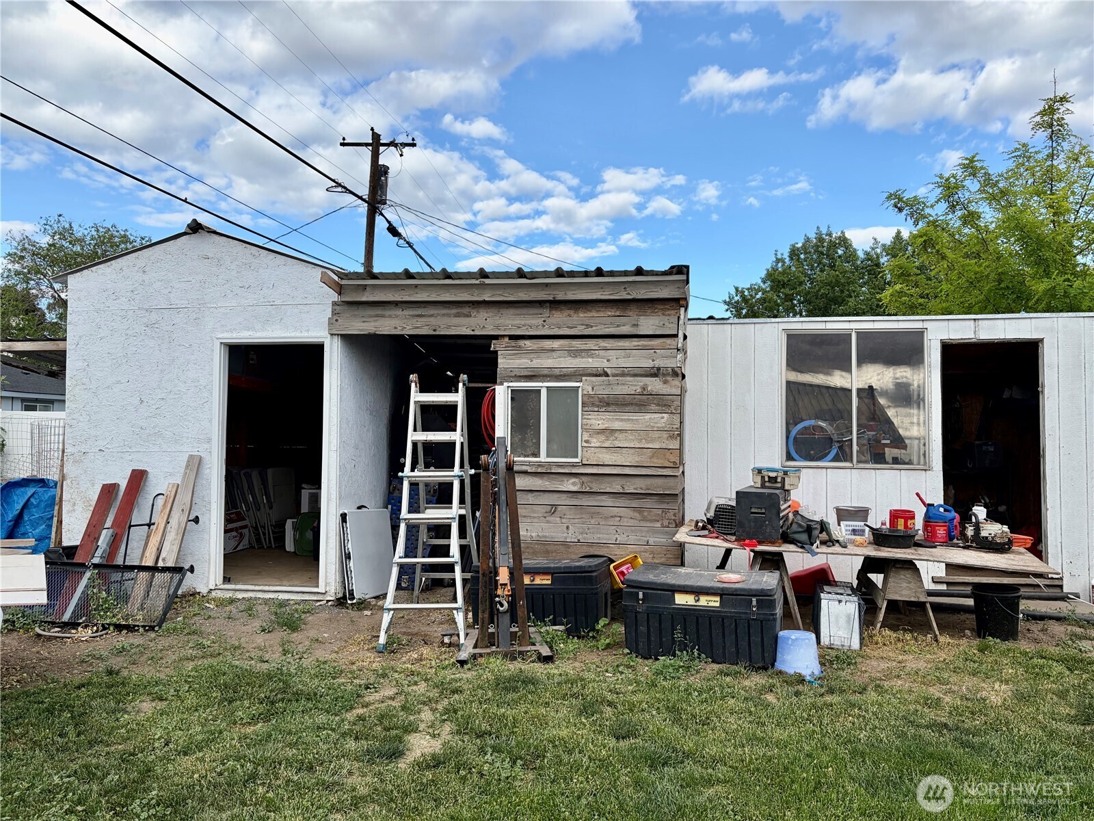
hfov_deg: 67.3
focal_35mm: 26
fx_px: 822
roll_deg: -0.6
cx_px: 547
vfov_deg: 53.1
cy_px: 410
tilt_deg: +1.4
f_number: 1.6
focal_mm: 5.96
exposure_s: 1/1953
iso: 50
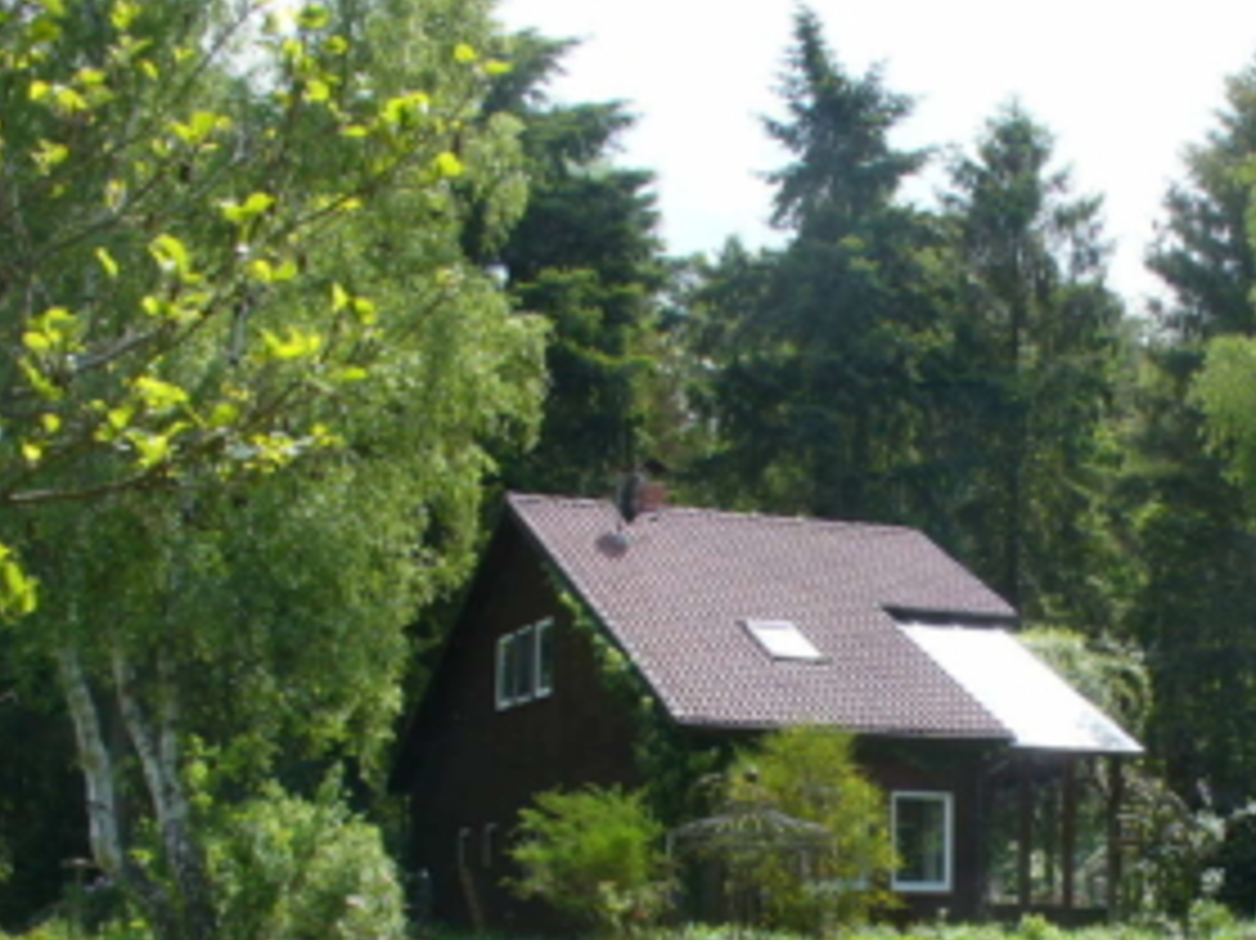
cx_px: 921
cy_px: 769
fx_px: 2285
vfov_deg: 22.9
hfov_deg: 30.3
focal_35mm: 63
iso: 80
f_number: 5.6
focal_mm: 6.1
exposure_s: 1/160
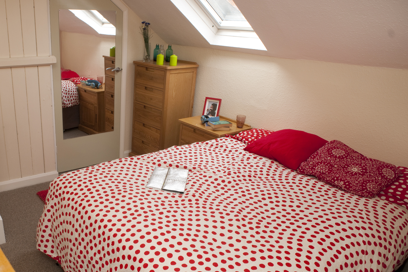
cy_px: 183
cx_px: 114
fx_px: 340
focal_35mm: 30
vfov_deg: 43.0
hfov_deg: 59.4
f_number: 5.6
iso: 200
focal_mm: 20
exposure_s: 1/125
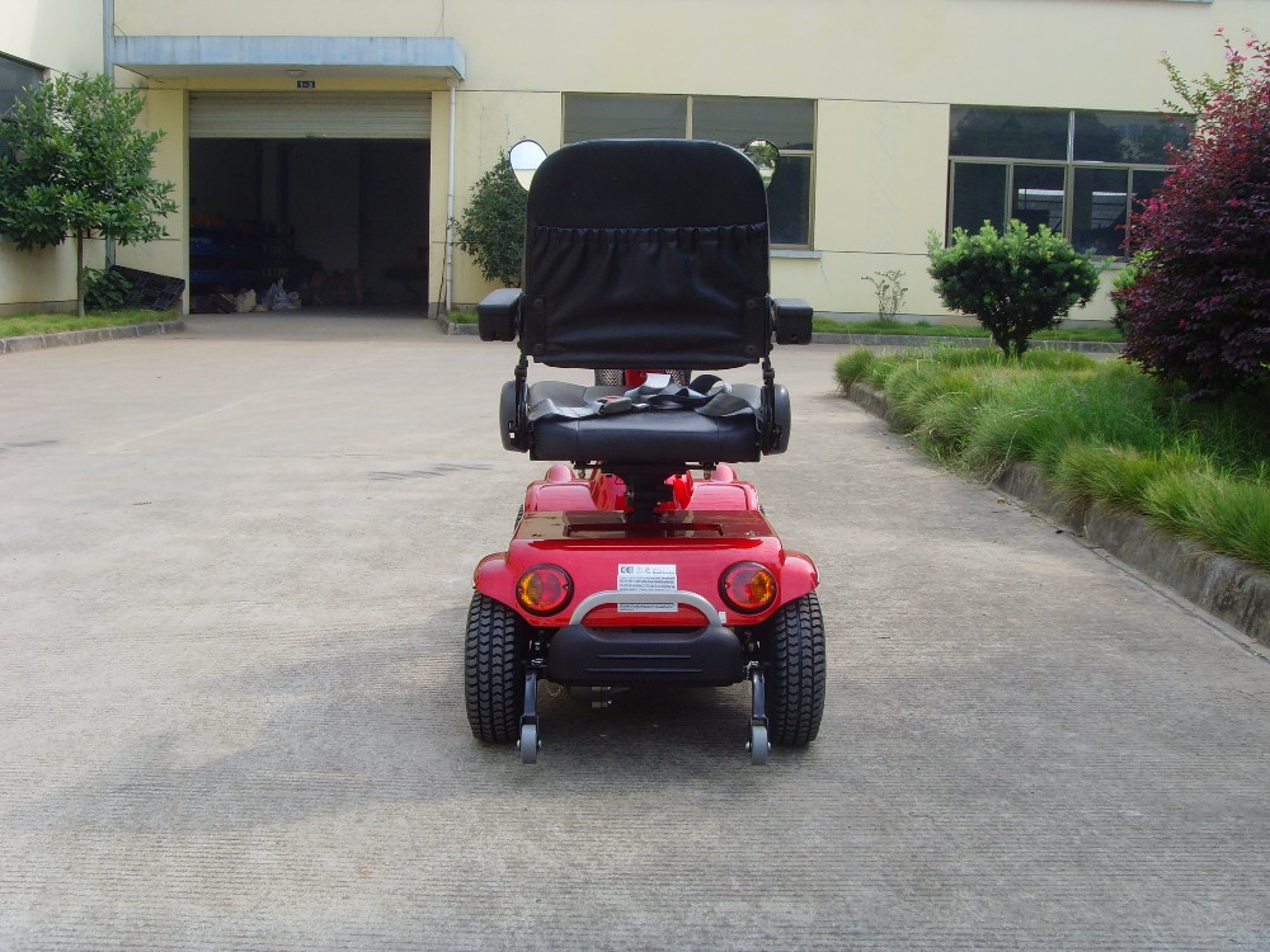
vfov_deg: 36.8
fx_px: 1431
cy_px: 476
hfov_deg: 47.9
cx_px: 635
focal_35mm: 39
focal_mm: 6.6
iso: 80
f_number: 6.3
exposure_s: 1/125
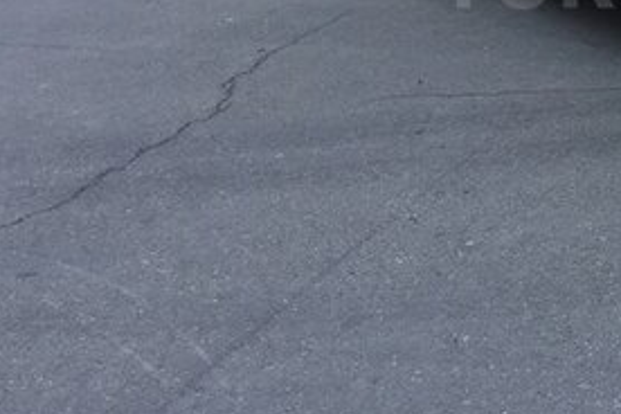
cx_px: 668
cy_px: -26
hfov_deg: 26.1
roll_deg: +1.1
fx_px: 1242
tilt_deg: -14.0
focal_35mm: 72
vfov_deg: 18.3
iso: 32
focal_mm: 4.15
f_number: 2.2
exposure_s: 1/165
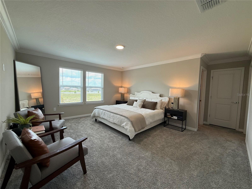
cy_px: 94
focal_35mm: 14
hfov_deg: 102.1
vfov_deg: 85.7
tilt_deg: -3.2
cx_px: 126
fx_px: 102
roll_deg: -1.3
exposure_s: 1/120
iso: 80
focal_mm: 2.22
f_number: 2.2
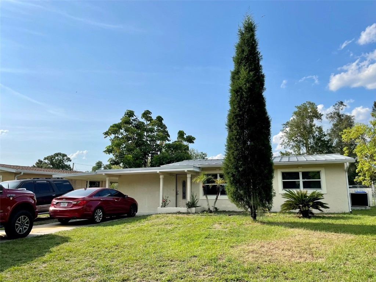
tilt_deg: +8.2
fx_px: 282
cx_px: 188
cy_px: 141
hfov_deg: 67.3
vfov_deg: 53.1
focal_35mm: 26
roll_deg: -1.4
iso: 32
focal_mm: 5.1
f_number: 1.6
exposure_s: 1/5376
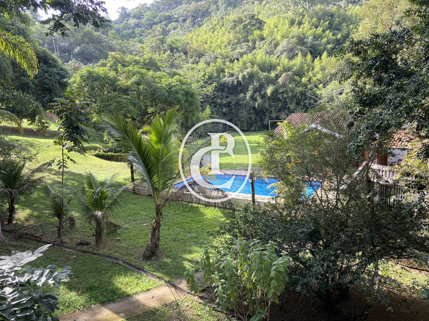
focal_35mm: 26
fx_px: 322
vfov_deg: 53.1
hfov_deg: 67.3
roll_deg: +4.6
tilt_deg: -9.6
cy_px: 160
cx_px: 214
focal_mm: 4.25
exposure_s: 1/256
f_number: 1.8
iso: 32
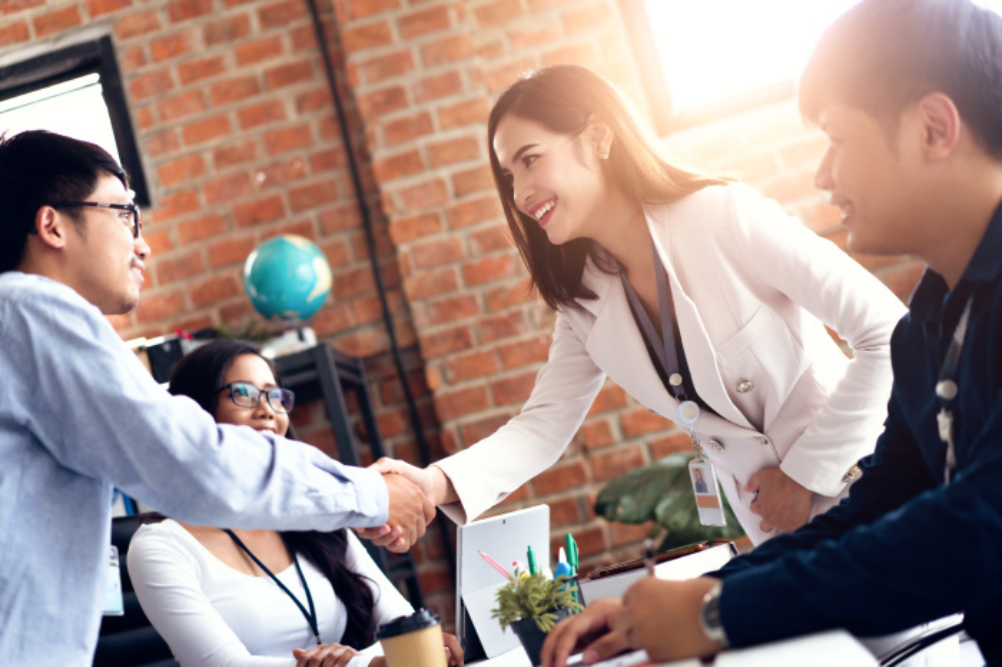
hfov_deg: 36.3
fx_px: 1530
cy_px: 334
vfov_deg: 24.6
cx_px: 501
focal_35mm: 55
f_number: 2.2
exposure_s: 1/100
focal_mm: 55
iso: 200
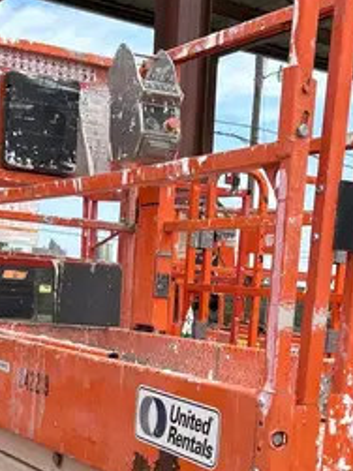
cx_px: 216
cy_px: 440
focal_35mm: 76
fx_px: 1034
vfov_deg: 24.8
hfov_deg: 19.3
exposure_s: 1/2762
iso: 50
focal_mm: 5.7
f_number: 1.5
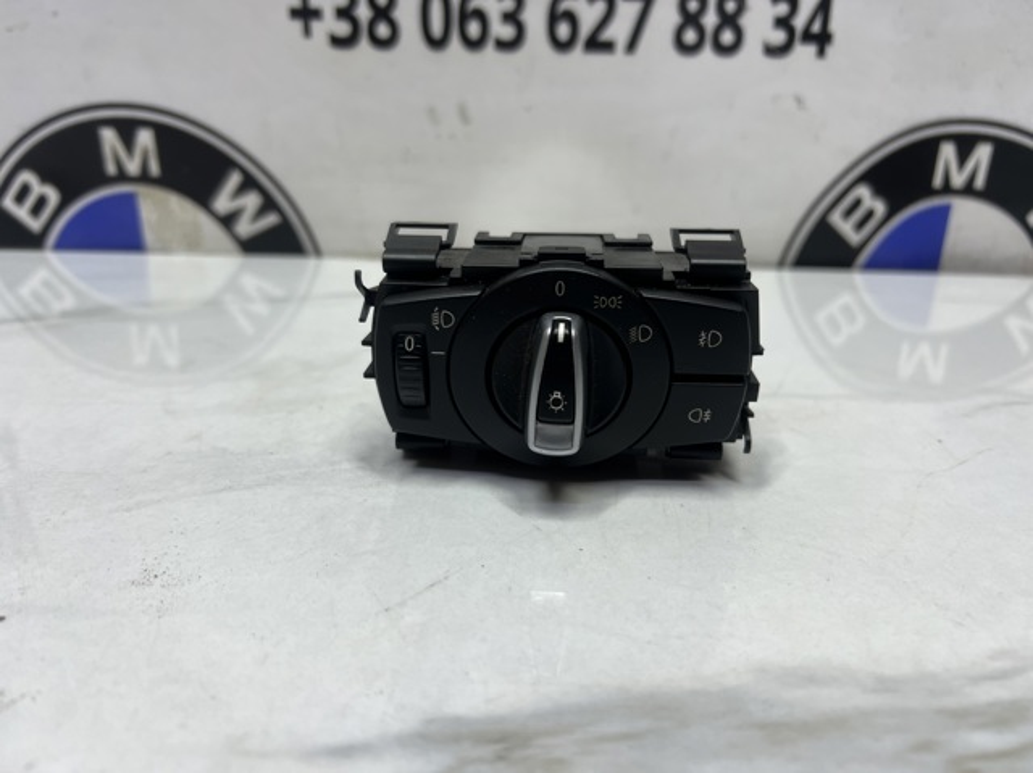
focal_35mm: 26
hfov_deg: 67.3
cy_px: 386
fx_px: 775
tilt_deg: -22.5
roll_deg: -1.0
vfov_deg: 53.0
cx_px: 516
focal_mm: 5.7
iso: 80
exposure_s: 1/121
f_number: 1.5
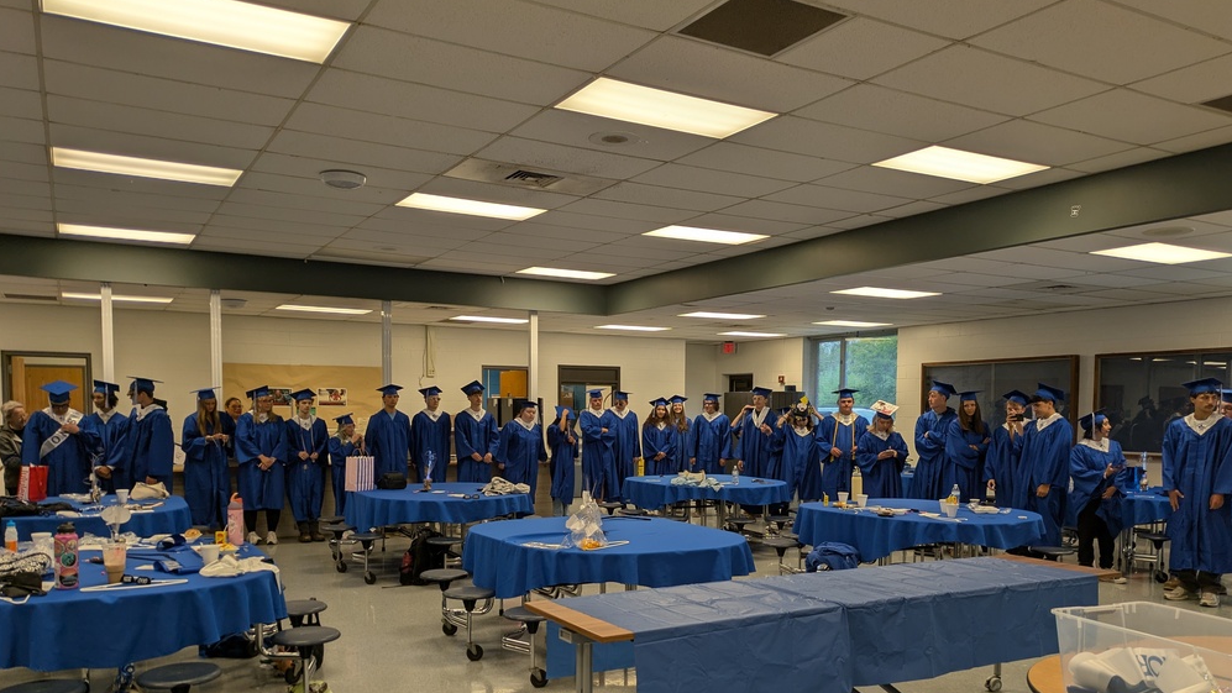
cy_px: 438
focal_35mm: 28
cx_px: 620
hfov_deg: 67.9
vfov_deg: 41.2
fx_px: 915
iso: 57
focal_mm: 5.43
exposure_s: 1/120
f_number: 1.89
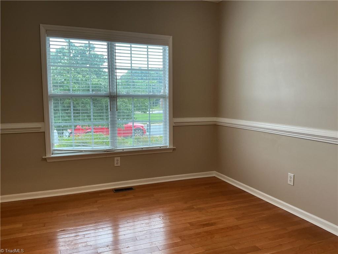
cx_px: 169
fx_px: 283
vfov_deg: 48.2
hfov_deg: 61.7
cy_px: 127
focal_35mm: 29
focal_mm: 3
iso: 64
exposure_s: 1/120
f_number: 1.8
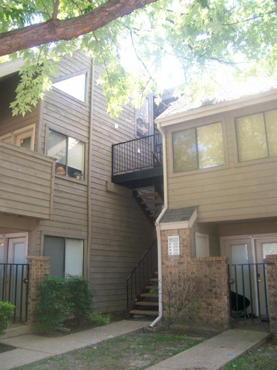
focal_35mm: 34
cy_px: 185
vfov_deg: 54.0
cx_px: 138
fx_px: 363
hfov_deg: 41.8
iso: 140
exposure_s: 1/112
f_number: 2.7
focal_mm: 5.6
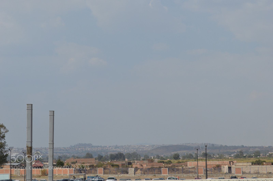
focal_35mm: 82
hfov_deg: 24.6
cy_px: 90
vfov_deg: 16.5
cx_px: 136
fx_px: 625
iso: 200
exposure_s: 1/500
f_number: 11
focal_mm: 55
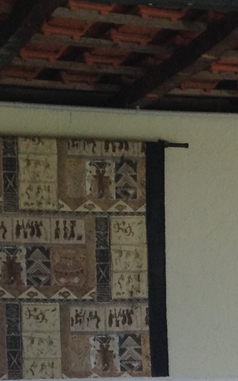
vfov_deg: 10.3
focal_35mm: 200
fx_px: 2076
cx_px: 436
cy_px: 443
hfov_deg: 6.4
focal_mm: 4.28
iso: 50
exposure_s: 1/394
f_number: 2.4
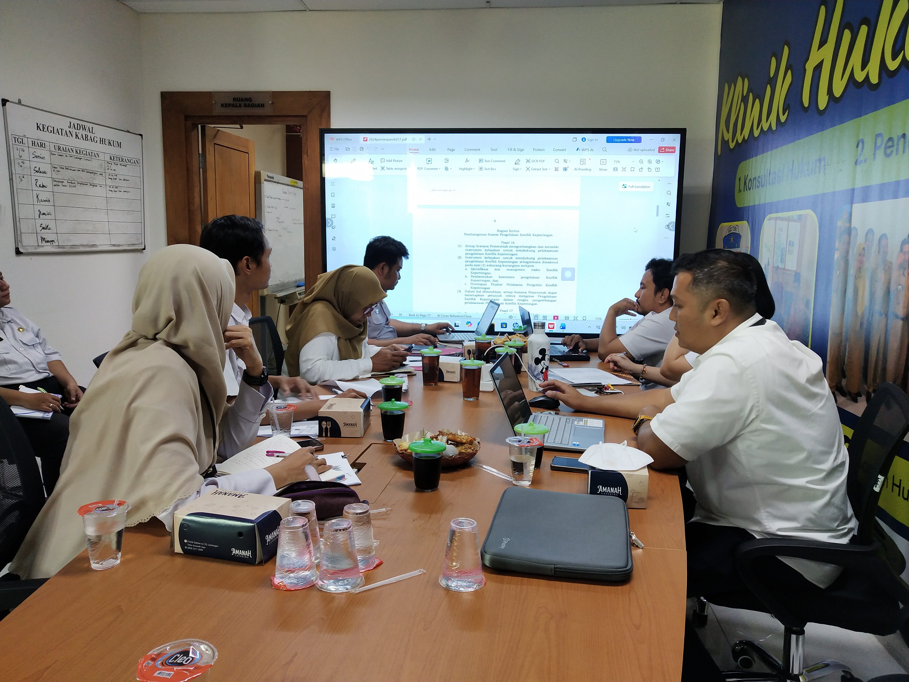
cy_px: 341
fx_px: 788
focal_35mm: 30
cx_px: 454
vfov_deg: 46.8
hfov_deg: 60.0
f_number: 1.8
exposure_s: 1/50
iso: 224
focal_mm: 3.95
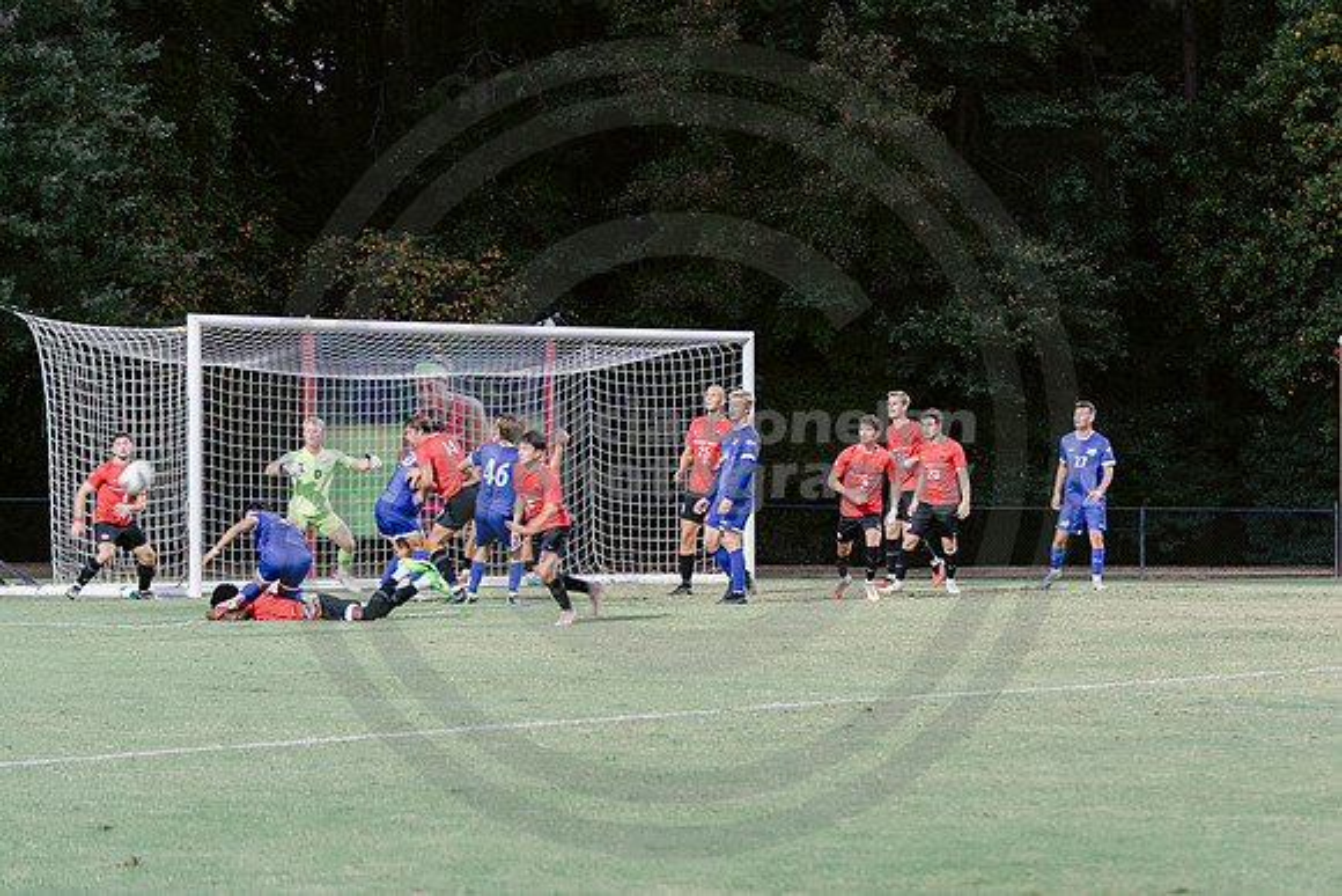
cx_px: 963
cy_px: 586
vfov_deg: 10.6
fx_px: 4815
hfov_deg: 15.8
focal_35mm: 129
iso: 640
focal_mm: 90
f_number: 2.8
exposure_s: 1/80
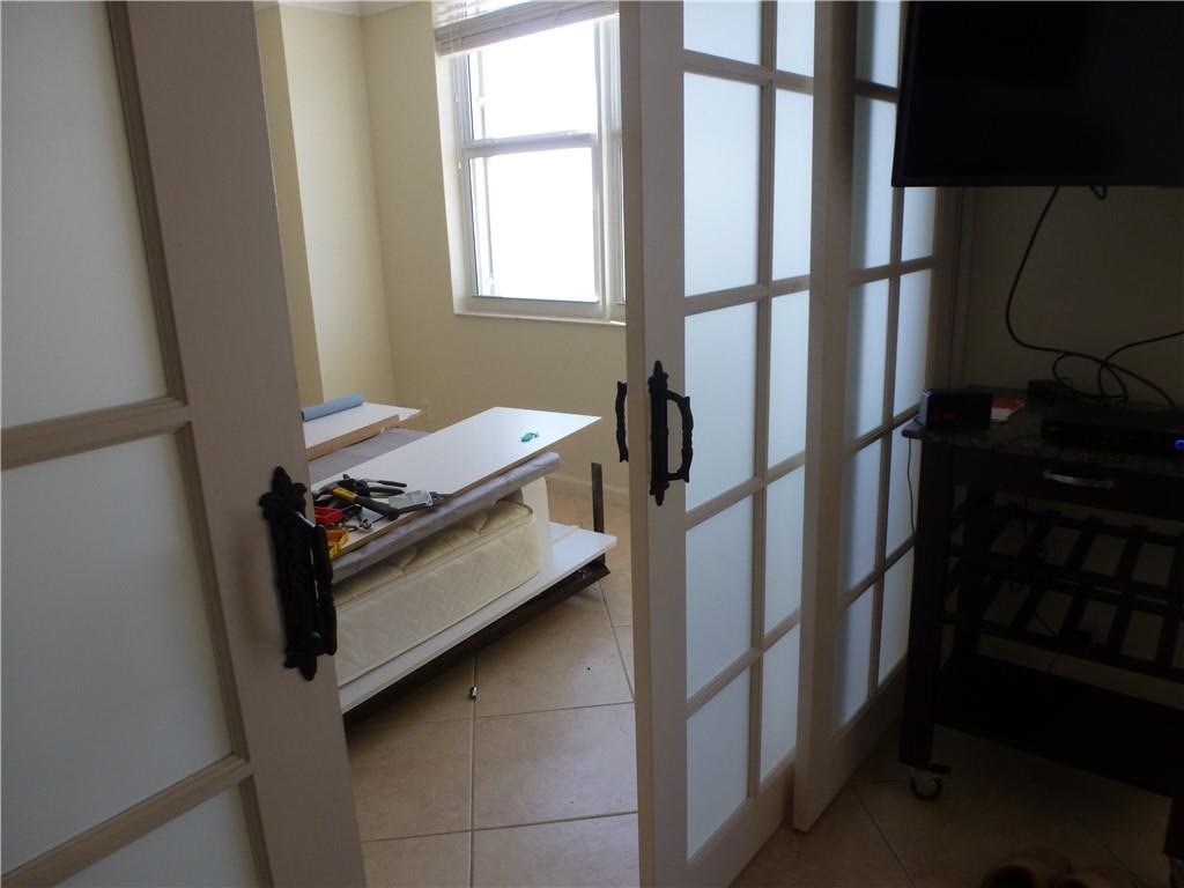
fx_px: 821
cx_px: 592
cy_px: 444
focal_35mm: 24
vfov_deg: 56.8
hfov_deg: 71.6
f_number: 3.3
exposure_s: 1/60
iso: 160
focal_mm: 4.3
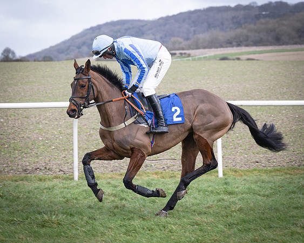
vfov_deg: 8.1
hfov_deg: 10.1
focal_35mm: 191
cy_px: 157
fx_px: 1715
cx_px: 138
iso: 200
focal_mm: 82
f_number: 4
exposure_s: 1/640
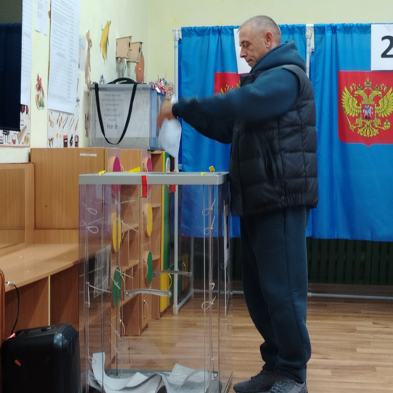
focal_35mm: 71
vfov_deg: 24.3
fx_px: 912
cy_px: 171
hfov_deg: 24.3
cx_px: 197
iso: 816
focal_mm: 5.25
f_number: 1.75
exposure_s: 1/33.3
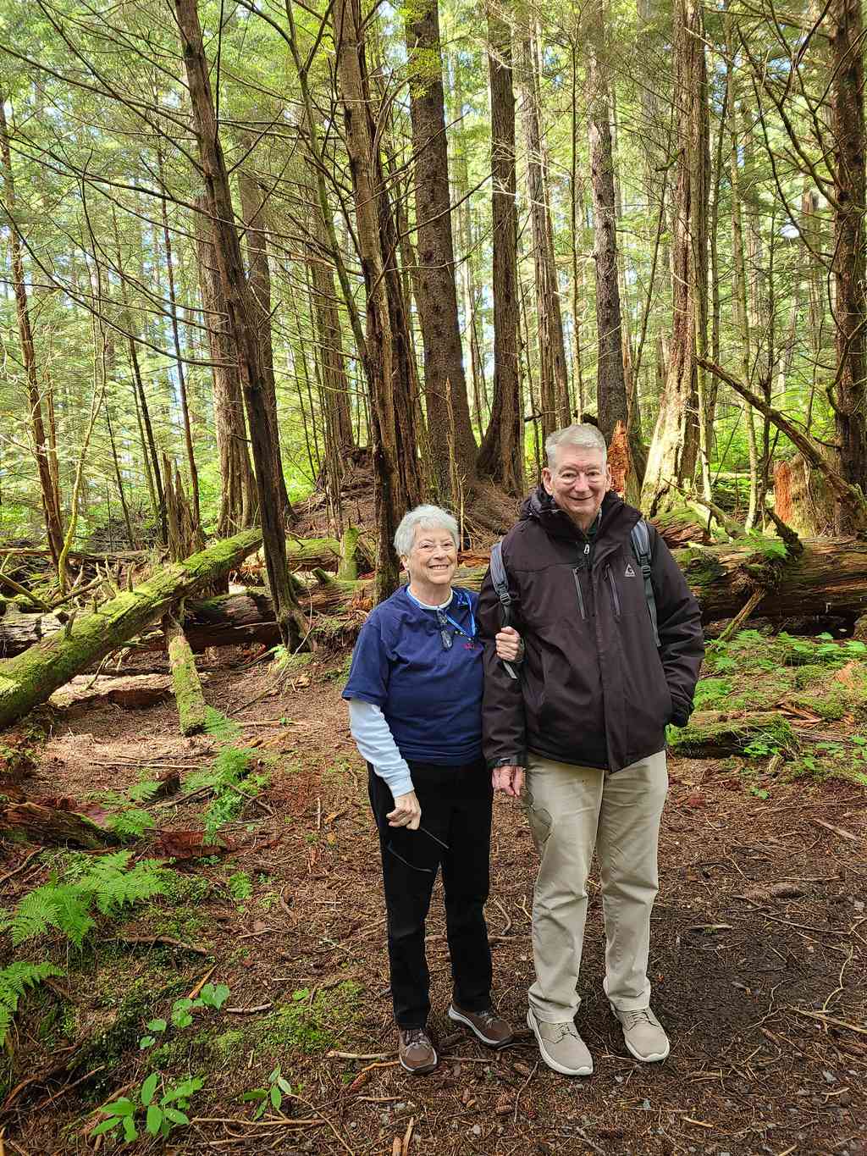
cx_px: 434
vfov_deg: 67.3
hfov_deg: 53.1
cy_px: 578
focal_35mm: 26
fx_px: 868
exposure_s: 1/60
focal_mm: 5.4
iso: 200
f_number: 1.8
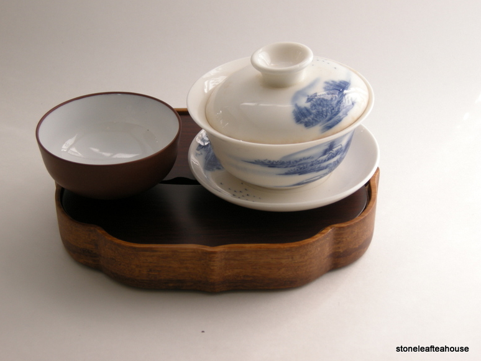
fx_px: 862
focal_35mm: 62
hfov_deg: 31.2
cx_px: 233
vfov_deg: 23.7
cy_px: 178
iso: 64
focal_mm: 12.9
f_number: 3.5
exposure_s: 1/74.1
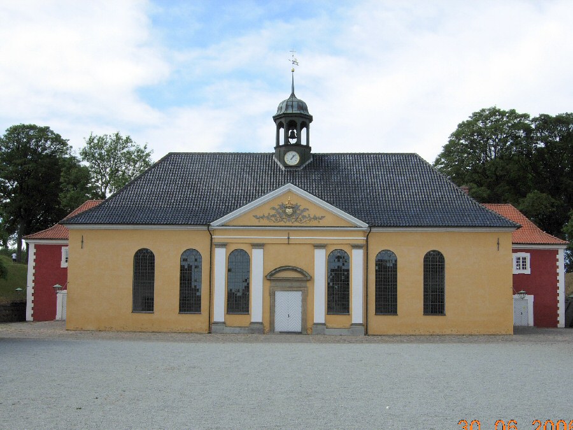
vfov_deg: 39.7
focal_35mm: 36
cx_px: 286
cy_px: 215
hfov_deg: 51.4
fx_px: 596
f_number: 6.1
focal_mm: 7.5
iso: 50
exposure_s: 1/256
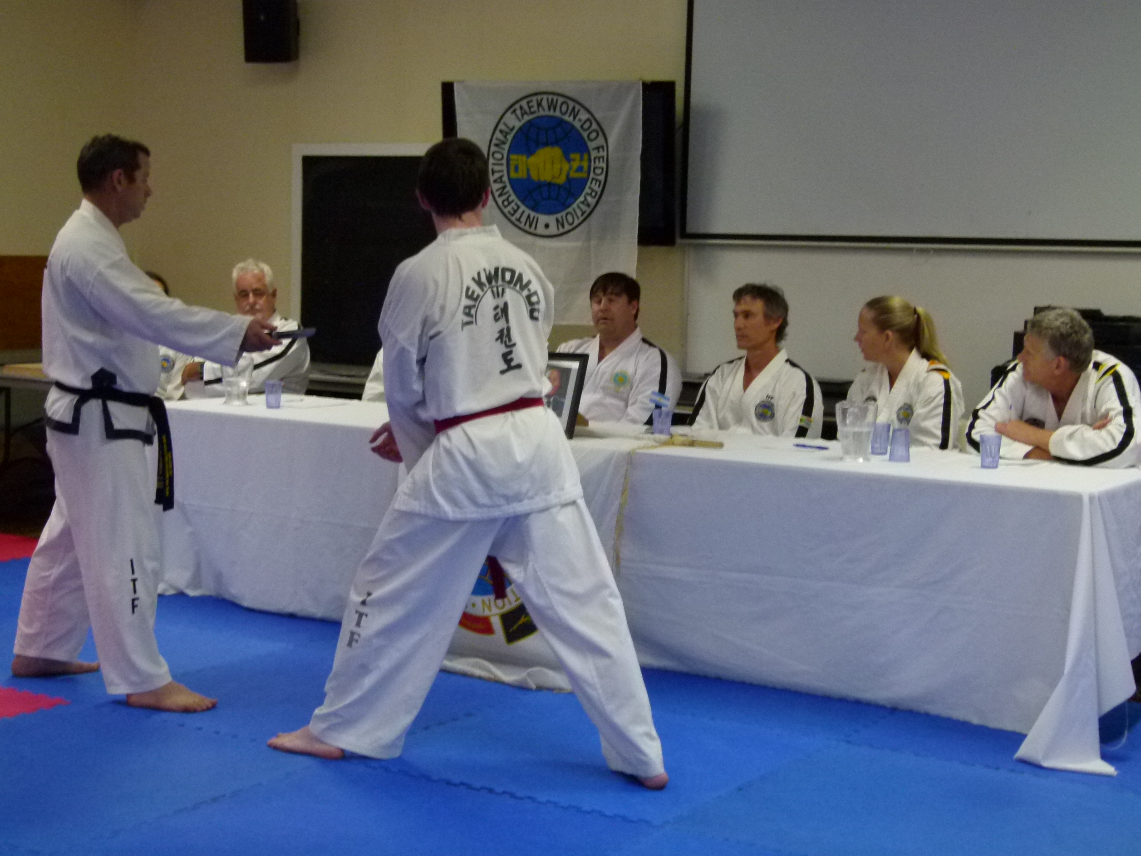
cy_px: 424
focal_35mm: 56
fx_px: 1846
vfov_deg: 26.1
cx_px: 567
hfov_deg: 34.3
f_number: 3.2
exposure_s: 1/30
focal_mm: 10
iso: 400
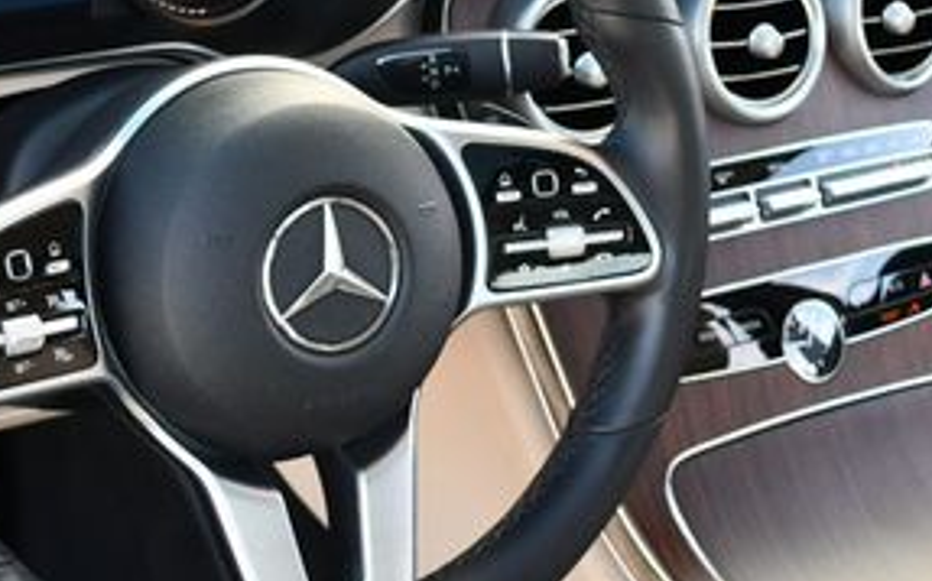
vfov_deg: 14.3
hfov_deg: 22.8
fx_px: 2310
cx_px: 367
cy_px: 247
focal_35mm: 91
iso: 500
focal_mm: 20
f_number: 3.8
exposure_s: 1/250
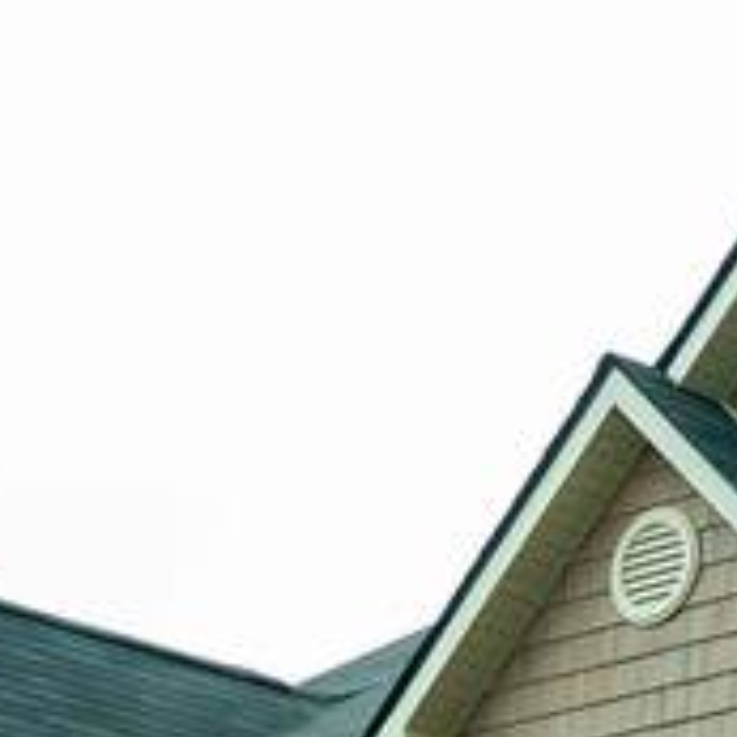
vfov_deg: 10.8
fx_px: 3637
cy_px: 1327
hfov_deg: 11.2
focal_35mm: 151
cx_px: 1027
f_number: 2.8
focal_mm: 16
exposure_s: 1/200
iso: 80
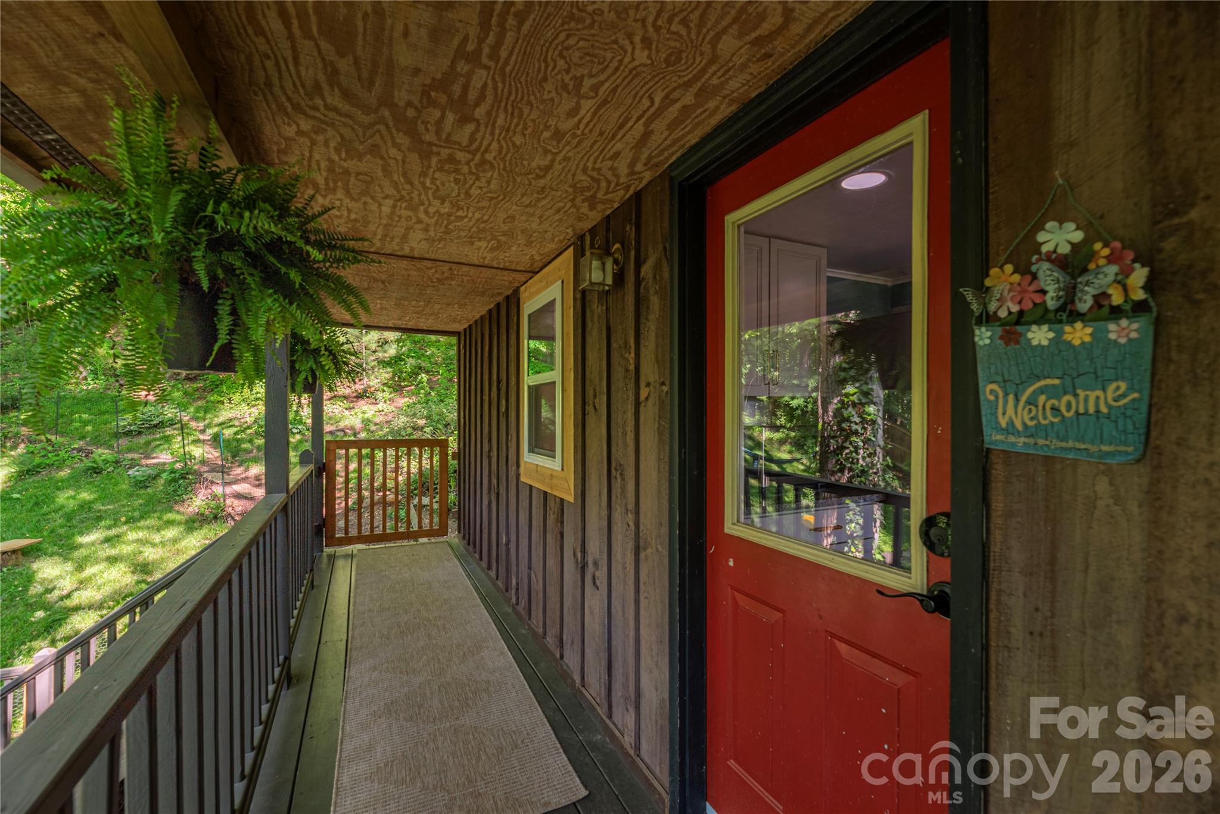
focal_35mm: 14
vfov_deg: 81.2
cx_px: 610
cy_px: 407
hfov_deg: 104.2
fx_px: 474
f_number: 8
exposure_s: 1/160
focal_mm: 14
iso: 320
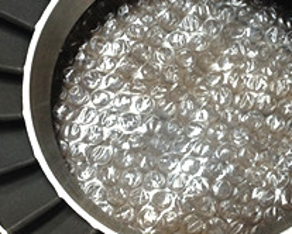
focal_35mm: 99
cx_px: 213
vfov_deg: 15.6
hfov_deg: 19.2
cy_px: 103
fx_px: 856
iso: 50
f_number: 2.4
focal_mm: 4.28
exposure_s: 1/30
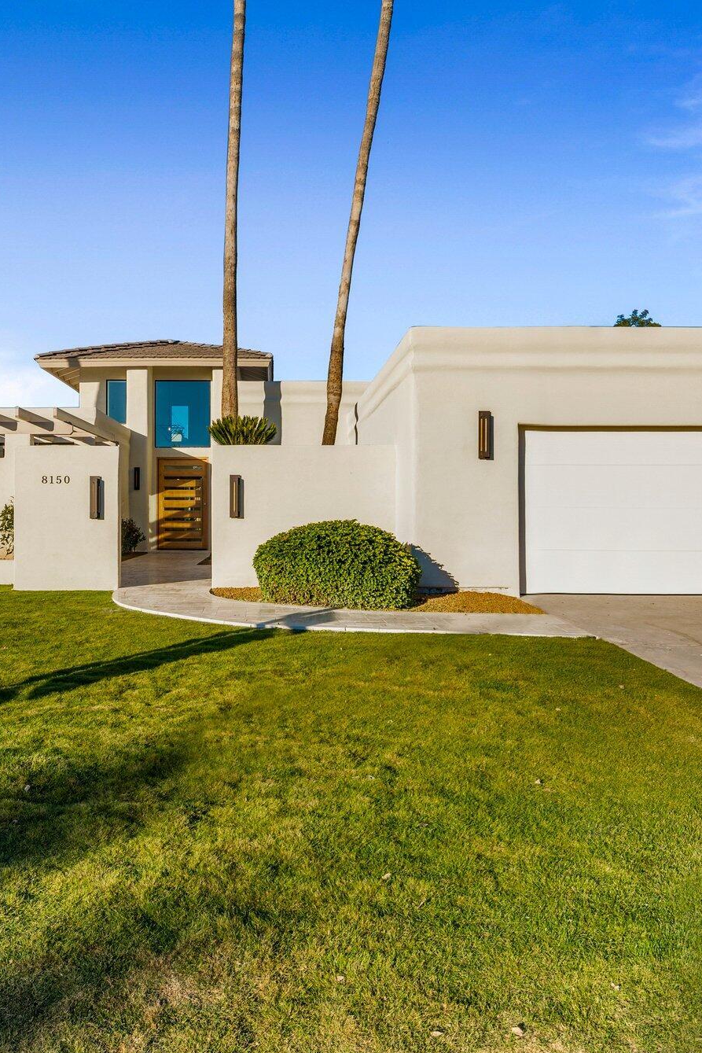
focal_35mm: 26
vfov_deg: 69.4
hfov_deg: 49.3
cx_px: 286
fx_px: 760
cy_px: 523
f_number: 11
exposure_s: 1/160
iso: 400
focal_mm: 17
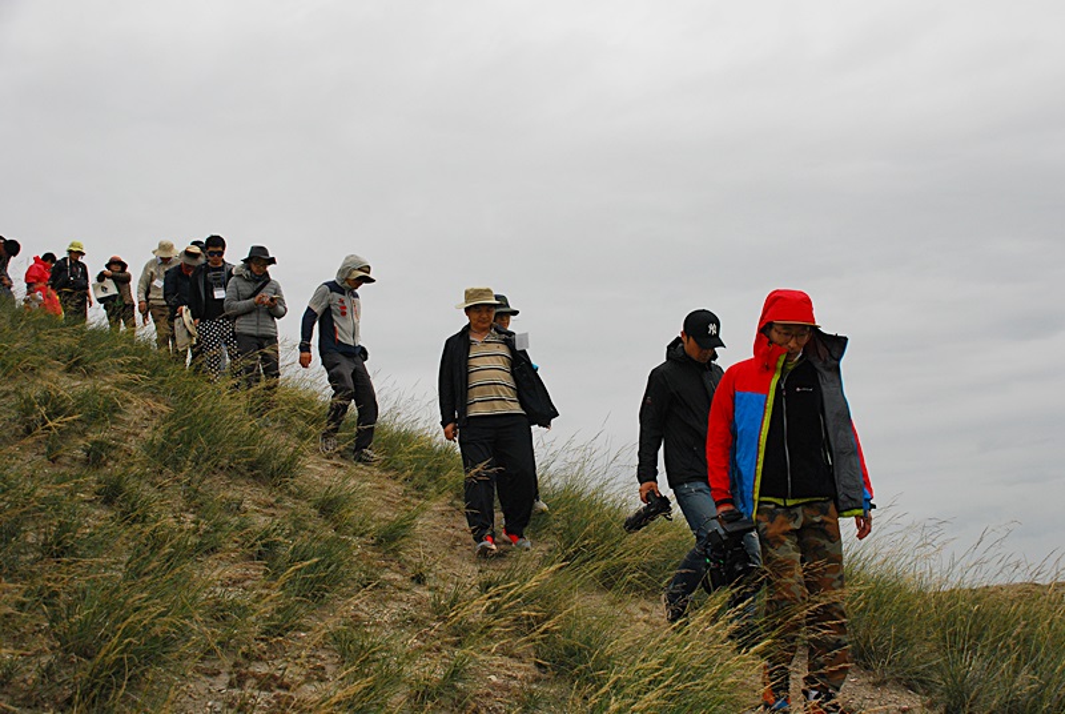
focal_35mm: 39
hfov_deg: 49.5
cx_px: 532
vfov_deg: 34.3
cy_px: 357
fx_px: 1155
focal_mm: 26
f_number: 6.3
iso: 400
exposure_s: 1/800
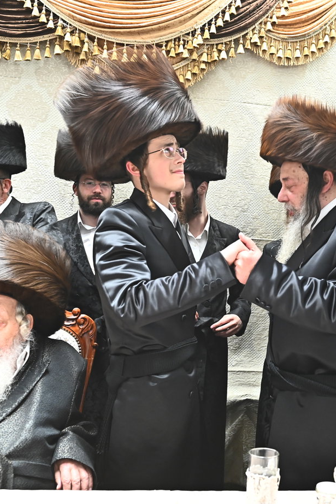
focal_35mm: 44
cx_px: 258
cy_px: 252
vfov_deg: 44.5
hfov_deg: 29.9
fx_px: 616
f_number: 4.5
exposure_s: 1/200
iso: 2000
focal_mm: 29
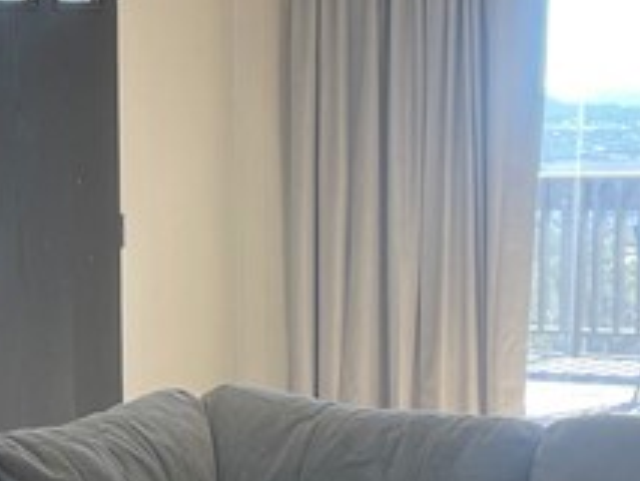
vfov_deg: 11.7
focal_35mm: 125
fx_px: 2312
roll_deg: +1.5
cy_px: 496
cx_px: 21
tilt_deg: -9.1
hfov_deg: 15.5
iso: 32
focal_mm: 4.2
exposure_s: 1/162
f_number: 1.6
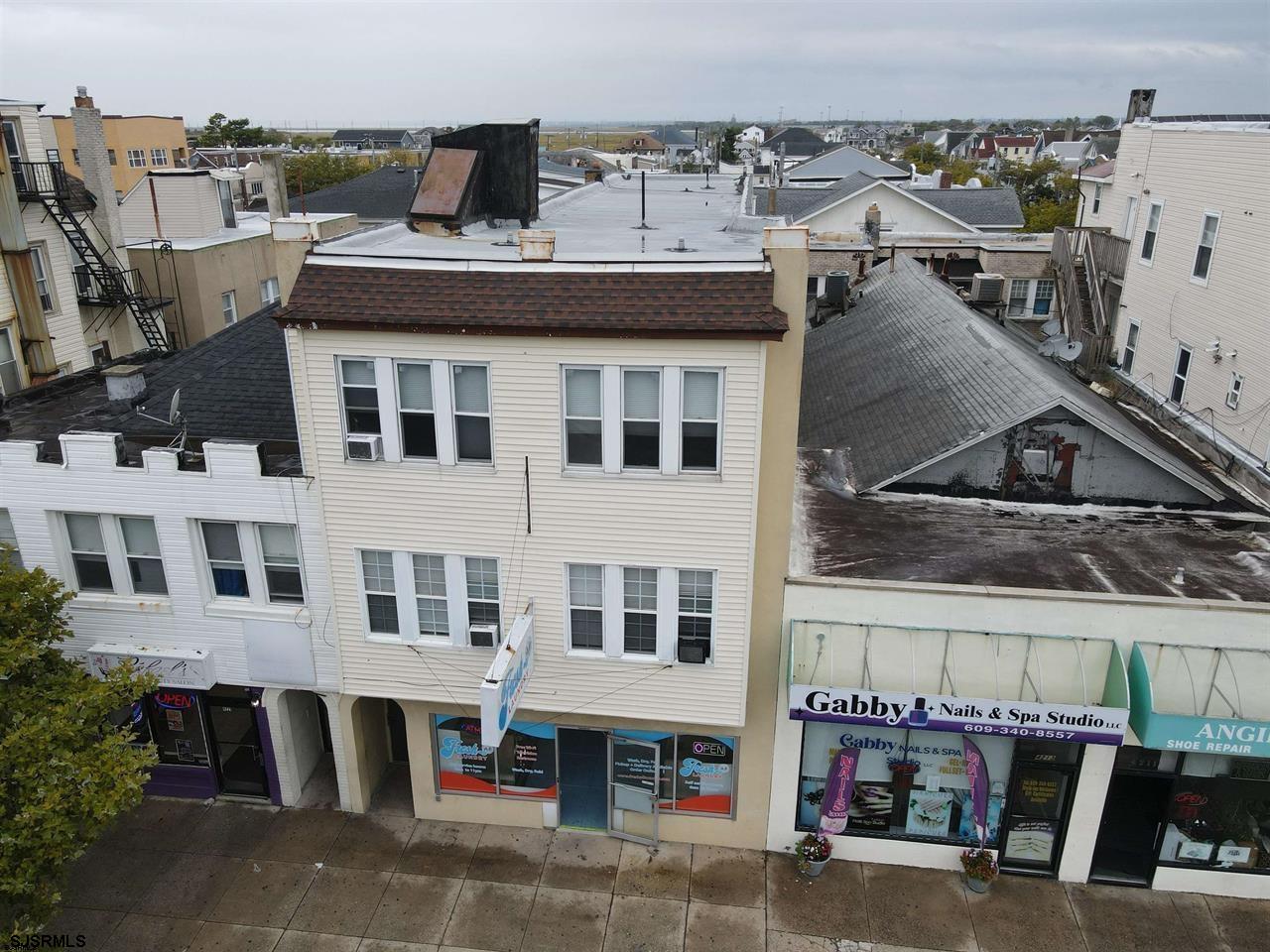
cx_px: 635
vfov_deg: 56.8
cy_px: 476
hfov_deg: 71.6
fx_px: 881
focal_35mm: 24
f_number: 2.8
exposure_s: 1/400
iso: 100
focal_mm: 4.5
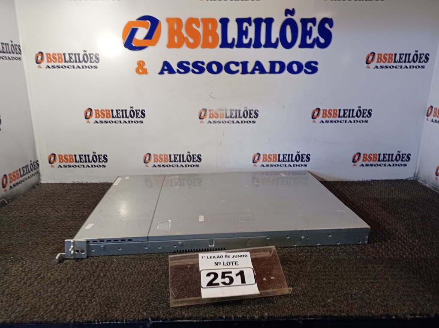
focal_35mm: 28
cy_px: 164
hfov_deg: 63.5
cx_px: 220
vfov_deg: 49.7
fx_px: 355
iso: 114
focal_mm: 4.7
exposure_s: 1/120
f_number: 1.79
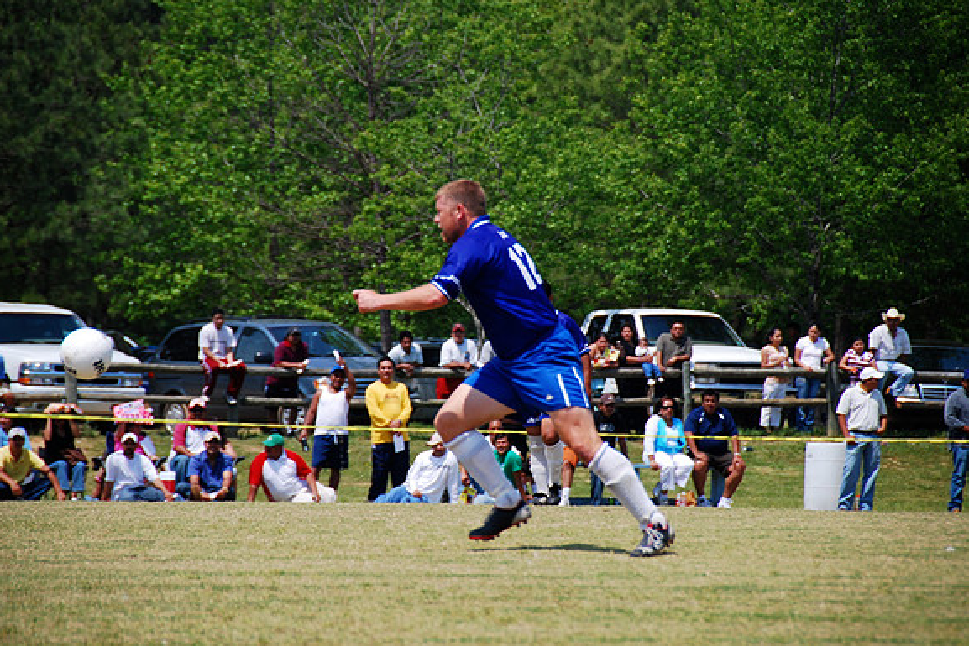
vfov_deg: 4.6
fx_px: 8130
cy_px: 324
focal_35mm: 302
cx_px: 484
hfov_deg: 6.8
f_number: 5.6
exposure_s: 1/400
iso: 100
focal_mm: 200
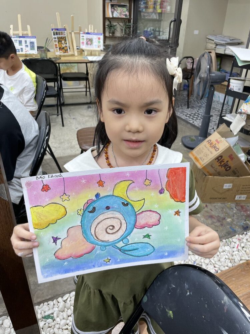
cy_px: 167
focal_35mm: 26
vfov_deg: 67.3
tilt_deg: -29.5
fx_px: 250
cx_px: 125
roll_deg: -1.7
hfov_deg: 53.1
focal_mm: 4.2
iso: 50
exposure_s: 1/100
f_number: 1.6
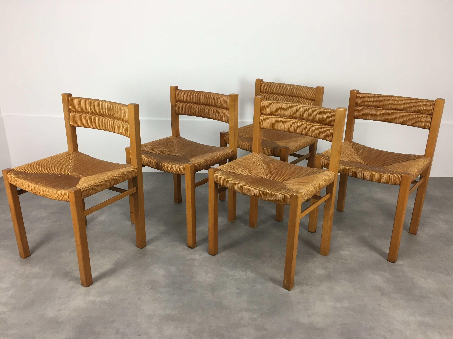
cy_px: 170
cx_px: 226
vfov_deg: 48.2
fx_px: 380
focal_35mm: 29
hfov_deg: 61.7
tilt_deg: -21.0
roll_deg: -1.1
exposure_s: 1/33
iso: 50
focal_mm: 4.15
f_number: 2.2
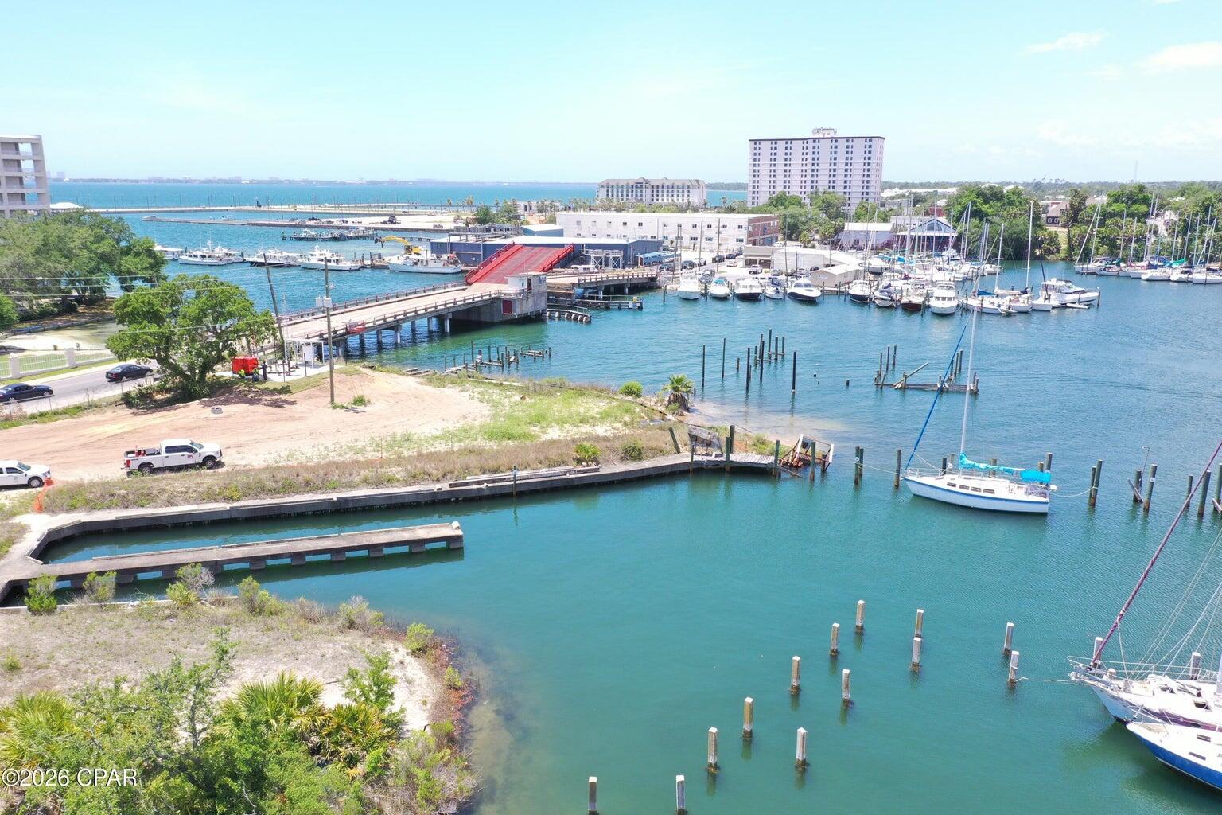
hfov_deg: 65.5
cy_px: 408
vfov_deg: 46.4
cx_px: 611
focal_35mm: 28
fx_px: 950
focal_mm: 10.26
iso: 100
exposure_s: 1/240
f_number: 5
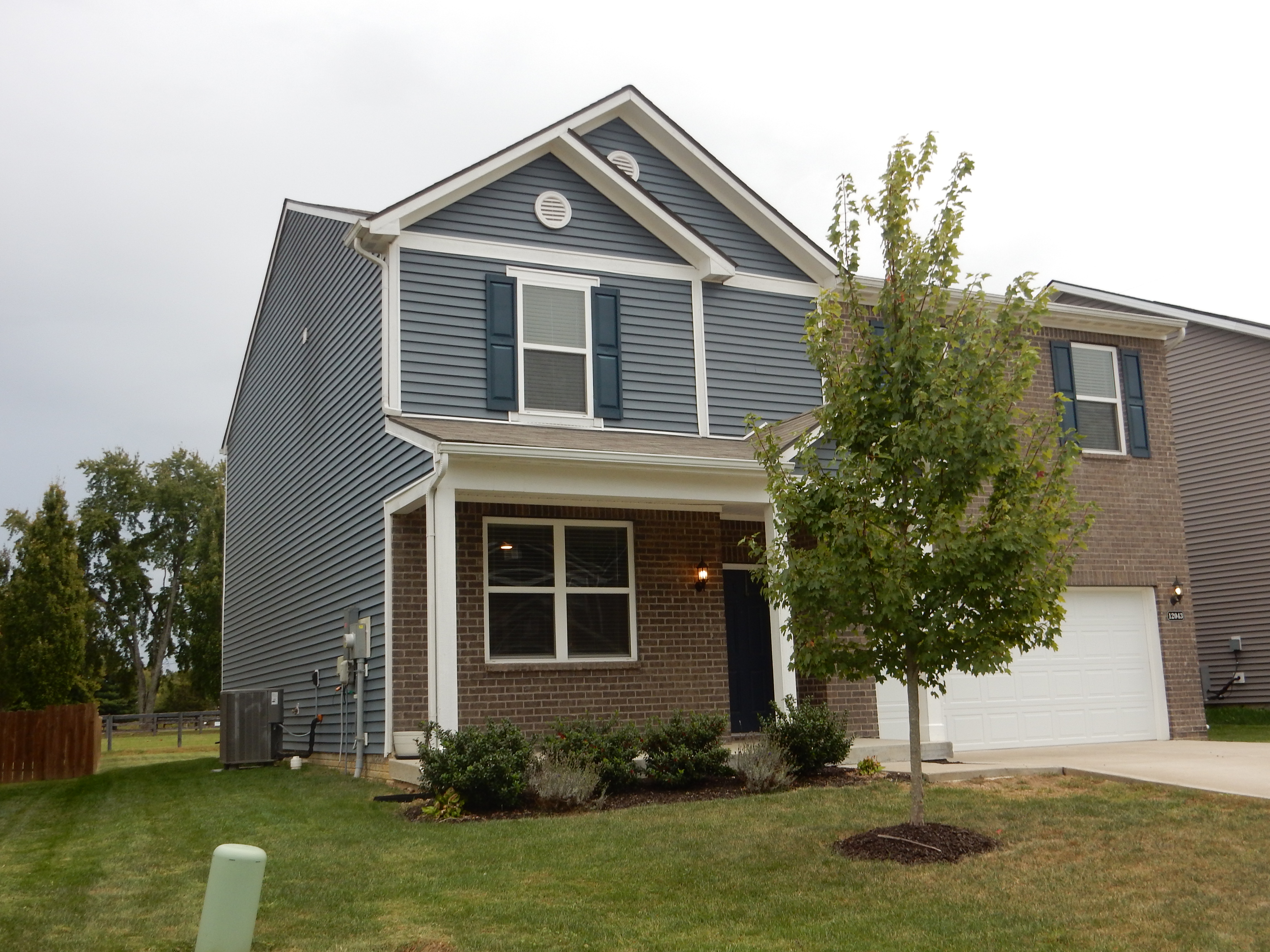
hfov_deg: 51.4
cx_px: 635
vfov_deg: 39.7
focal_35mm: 36
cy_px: 476
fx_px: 1321
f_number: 4
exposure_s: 1/250
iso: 125
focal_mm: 6.4
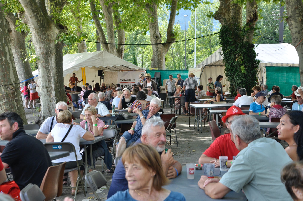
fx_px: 605
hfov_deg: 28.1
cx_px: 152
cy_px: 100
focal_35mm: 72
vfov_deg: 18.9
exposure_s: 1/160
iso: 400
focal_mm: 48
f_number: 6.3
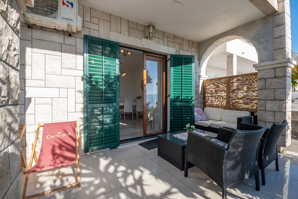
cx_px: 149
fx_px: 124
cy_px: 100
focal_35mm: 15
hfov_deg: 100.4
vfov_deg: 77.3
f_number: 6.3
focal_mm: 10
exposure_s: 1/400
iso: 250
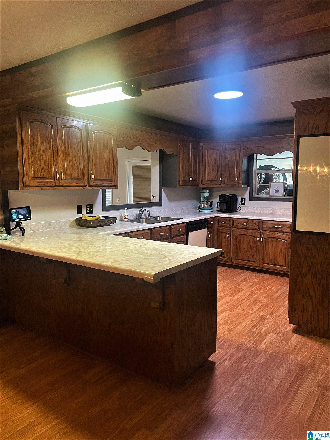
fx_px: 330
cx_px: 165
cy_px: 220
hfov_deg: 53.1
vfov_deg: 67.3
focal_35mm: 26
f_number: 1.6
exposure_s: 1/60
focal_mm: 4.2
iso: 250
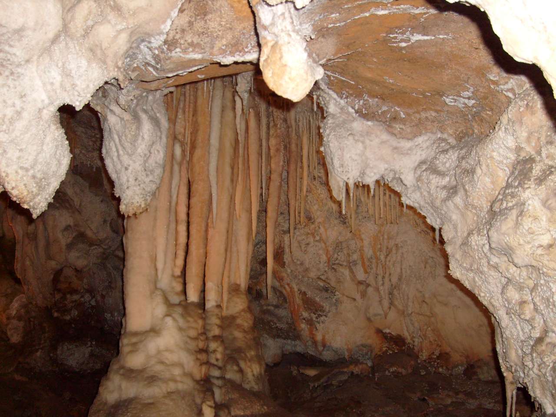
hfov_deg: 43.9
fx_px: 691
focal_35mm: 43
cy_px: 208
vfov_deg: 33.6
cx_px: 278
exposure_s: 1/45
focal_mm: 7.2
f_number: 3
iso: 100
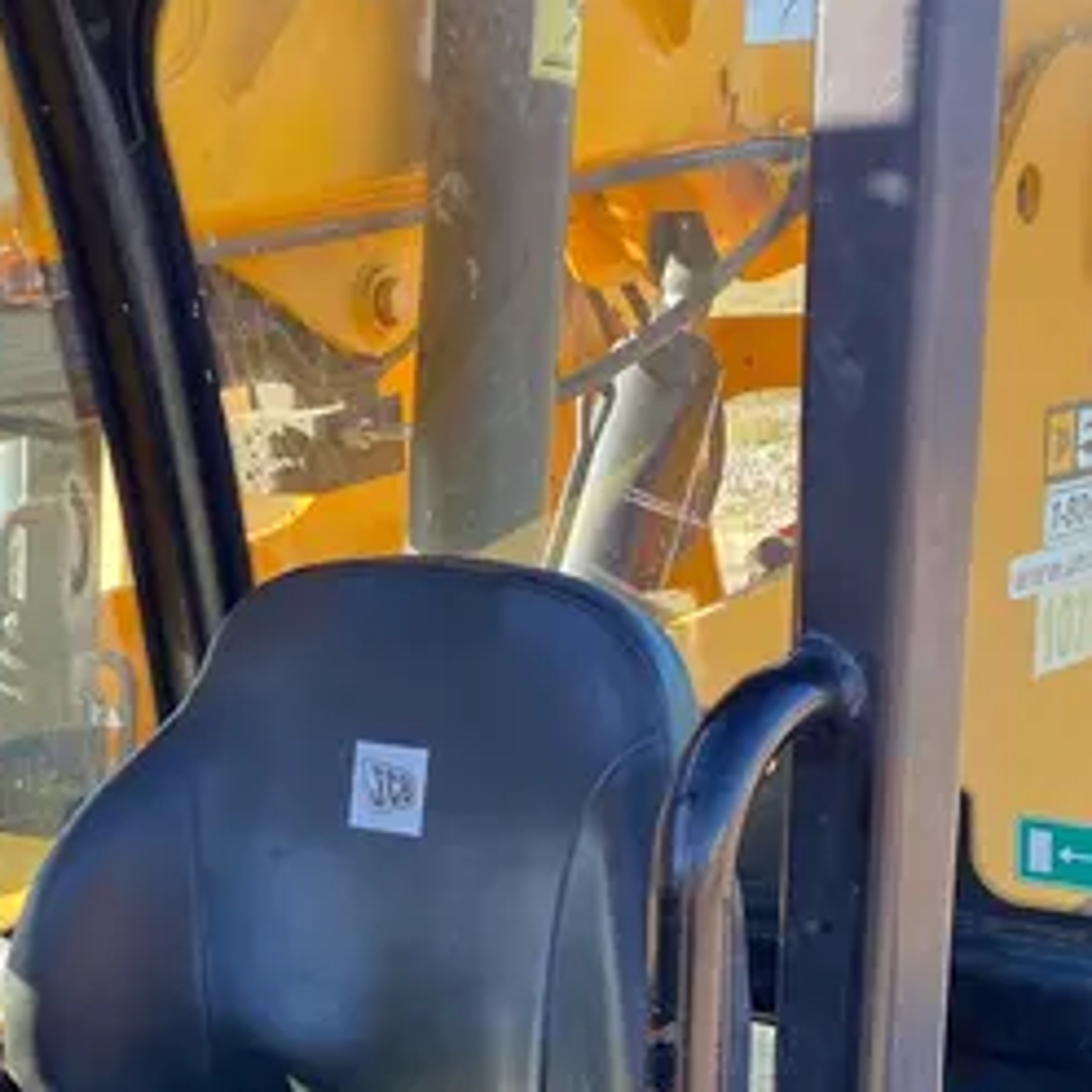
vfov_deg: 24.6
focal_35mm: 68
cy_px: 997
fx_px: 2427
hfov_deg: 24.4
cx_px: 53
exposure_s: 1/242
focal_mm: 4.25
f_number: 1.8
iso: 32
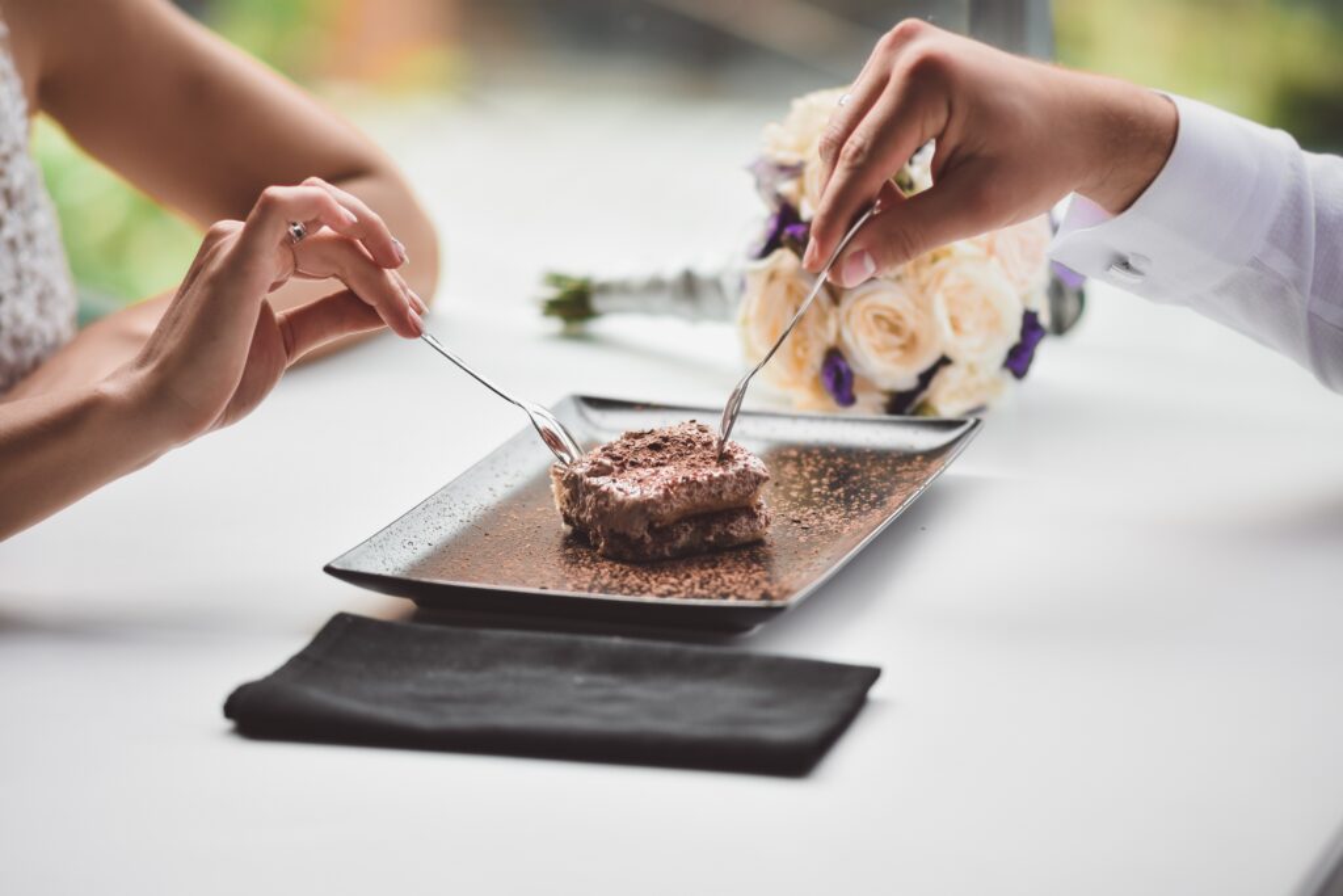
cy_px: 448
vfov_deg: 10.8
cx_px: 672
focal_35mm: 128
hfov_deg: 16.1
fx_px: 4757
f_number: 2
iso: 100
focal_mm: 85
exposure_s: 1/800
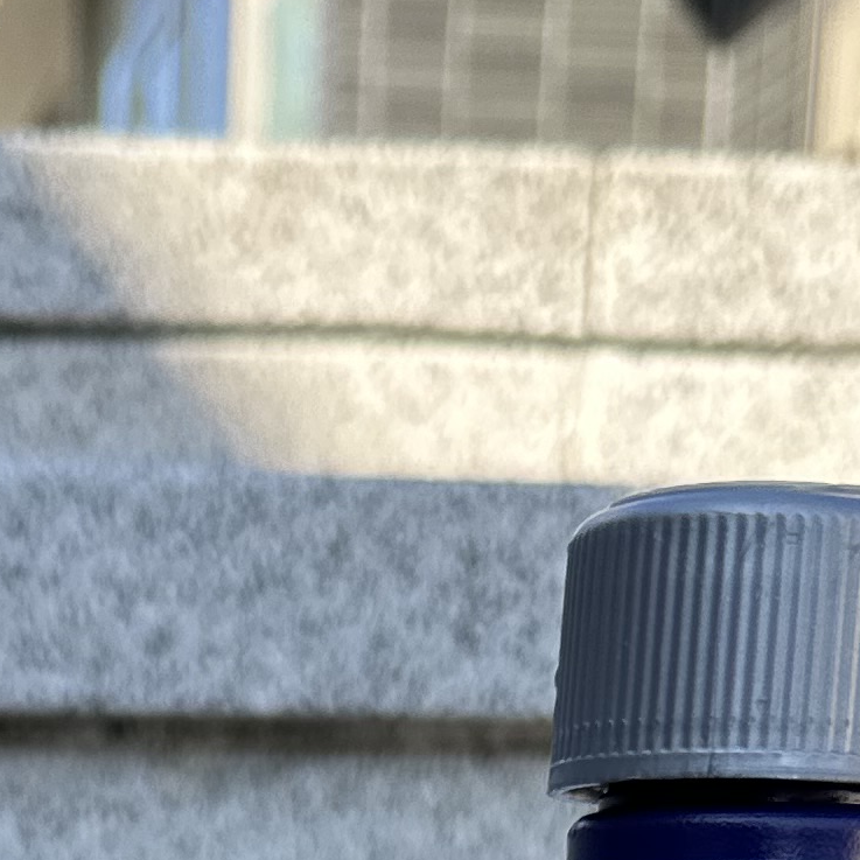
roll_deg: -0.6
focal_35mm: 116
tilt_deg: -18.6
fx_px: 3261
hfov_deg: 14.7
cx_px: -63
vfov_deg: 11.9
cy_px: 2118
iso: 80
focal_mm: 6.86
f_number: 1.78
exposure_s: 1/694
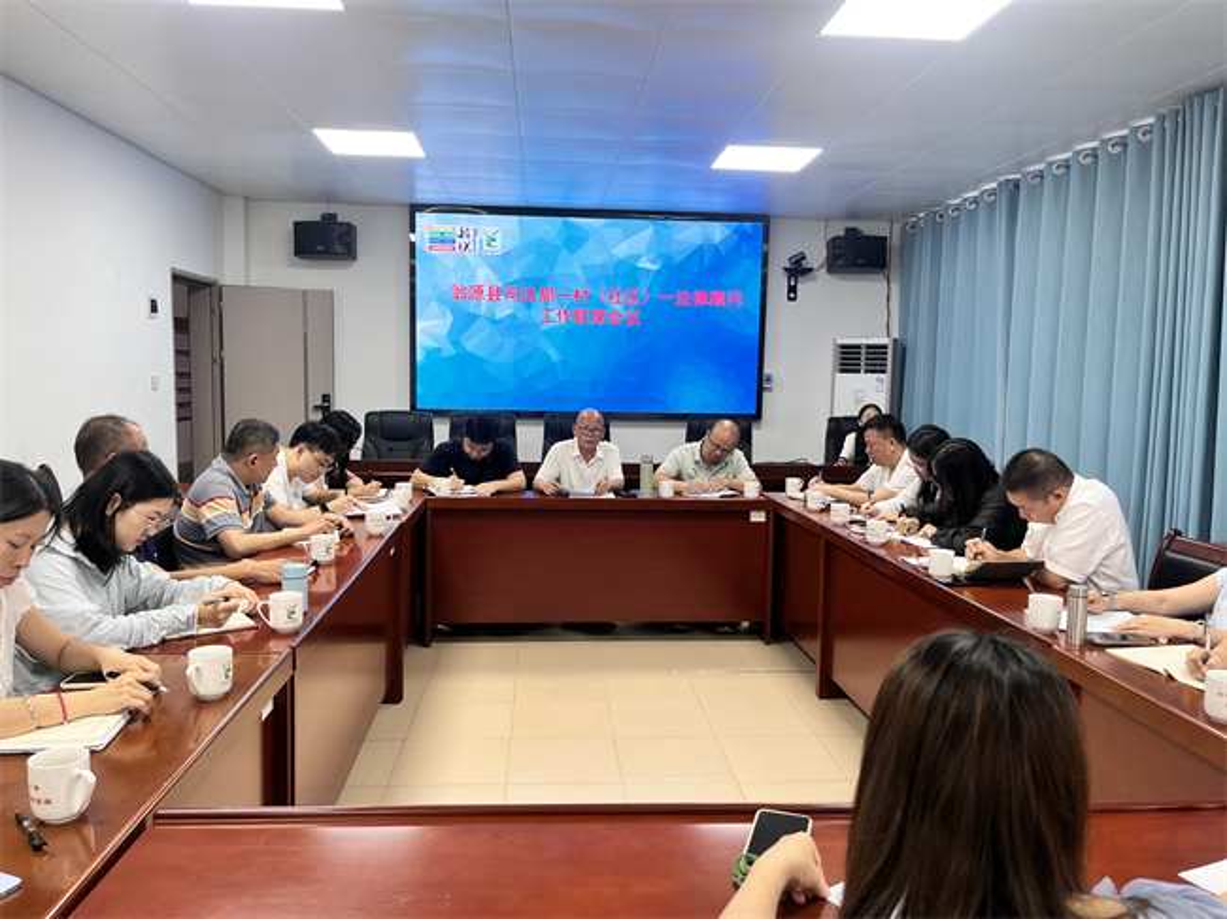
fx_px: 921
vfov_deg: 53.0
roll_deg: -0.7
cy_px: 460
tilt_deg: -5.5
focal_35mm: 26
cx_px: 614
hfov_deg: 67.3
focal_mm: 5.1
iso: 80
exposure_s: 1/60
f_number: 1.6
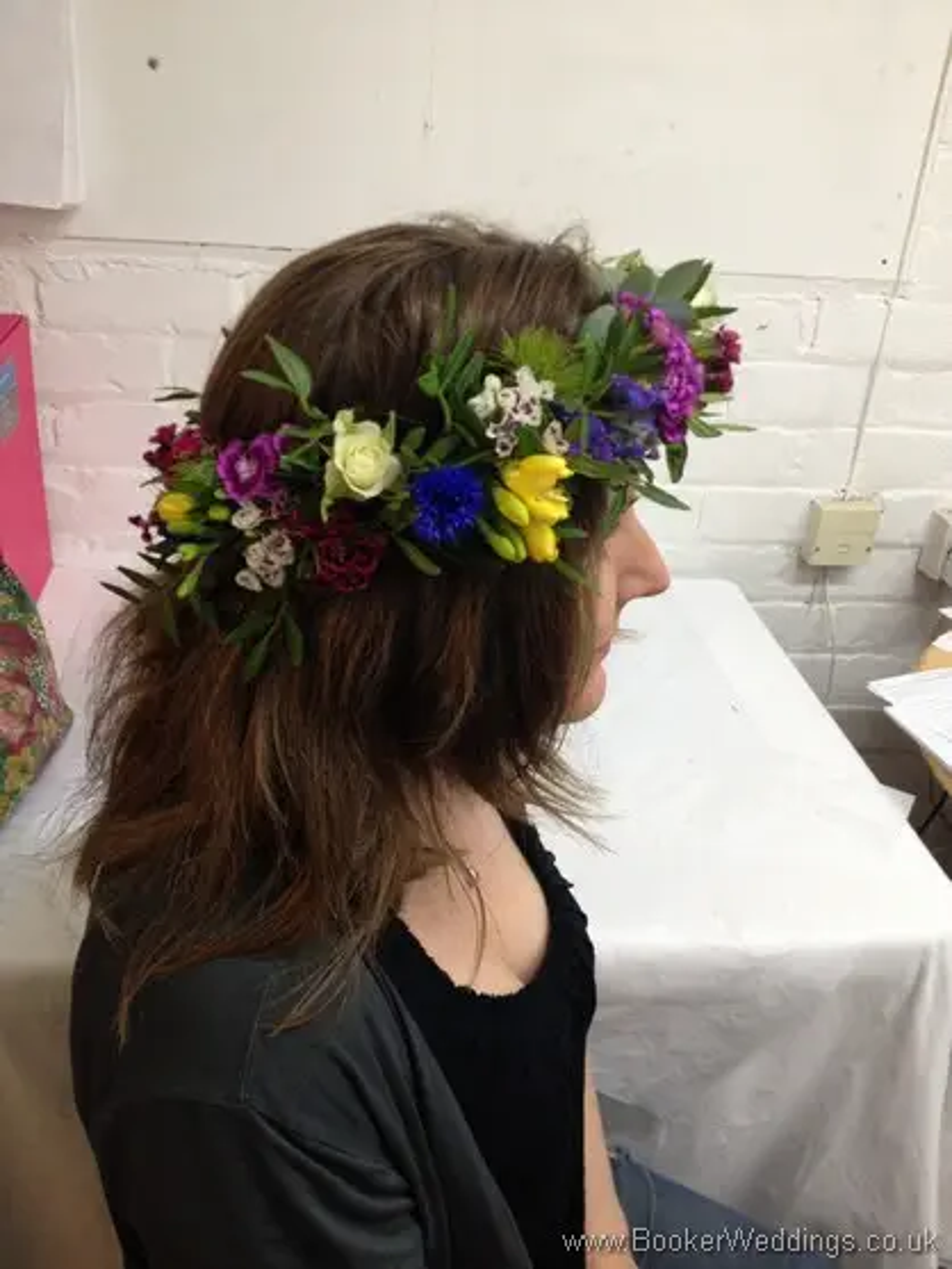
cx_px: 476
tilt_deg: -26.8
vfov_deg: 52.6
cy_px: 634
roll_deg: -5.3
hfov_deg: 40.7
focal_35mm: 35
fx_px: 1283
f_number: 2.4
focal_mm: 4.28
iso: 80
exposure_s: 1/20
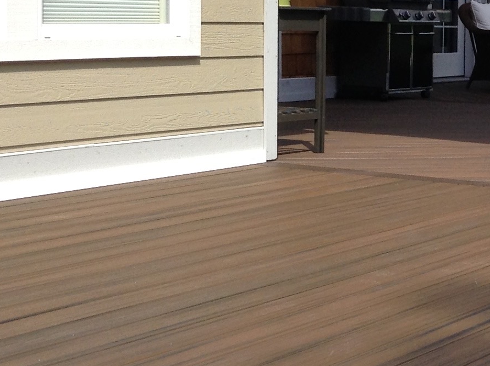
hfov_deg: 18.8
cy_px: 106
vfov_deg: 15.3
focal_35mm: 96
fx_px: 1357
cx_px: 653
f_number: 2.4
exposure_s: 1/742
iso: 32
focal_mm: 3.3
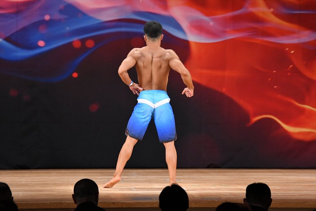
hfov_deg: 8.6
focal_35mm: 240
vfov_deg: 5.7
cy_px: 106
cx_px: 158
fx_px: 2106
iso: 3200
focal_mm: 160
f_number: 5.6
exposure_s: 1/400
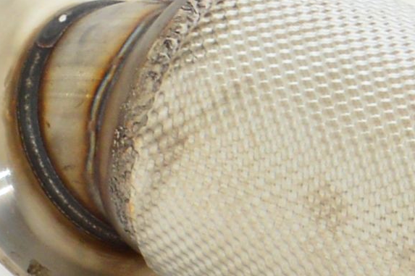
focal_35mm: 650
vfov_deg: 2.1
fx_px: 7486
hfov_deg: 3.2
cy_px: 250
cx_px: 739
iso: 200
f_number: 10
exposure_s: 1/200
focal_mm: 55
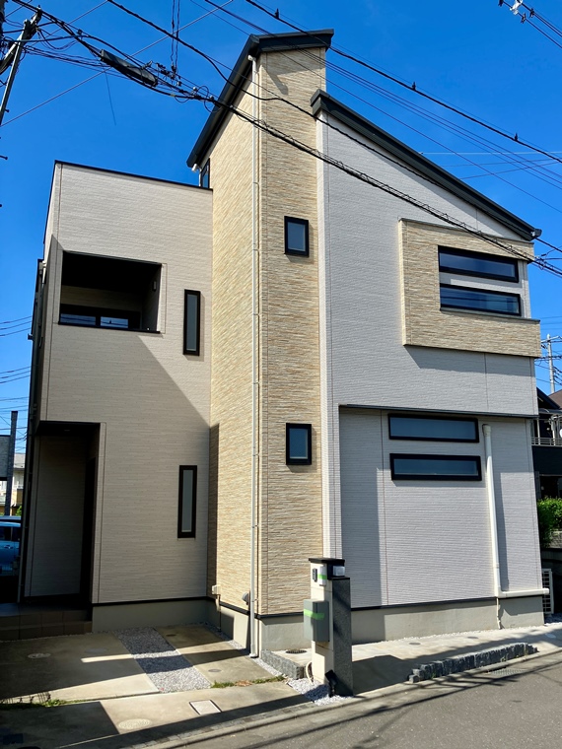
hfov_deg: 49.7
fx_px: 606
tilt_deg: +11.0
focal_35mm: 28
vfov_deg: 63.4
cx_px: 281
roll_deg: +1.4
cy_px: 374
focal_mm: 3.99
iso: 32
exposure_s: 1/2703
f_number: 1.8
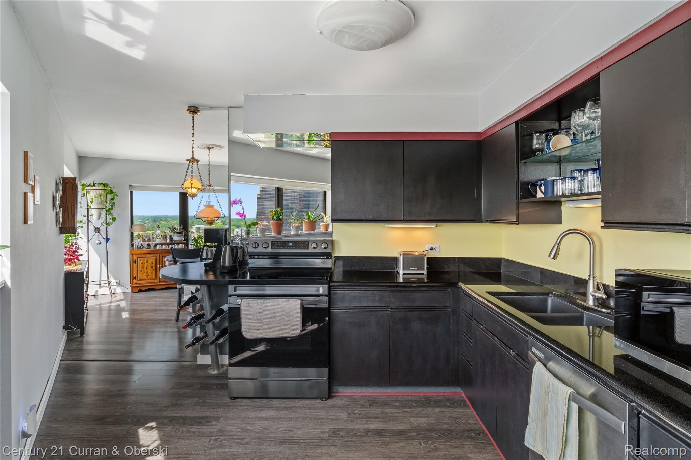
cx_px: 346
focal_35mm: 19
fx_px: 365
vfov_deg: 64.5
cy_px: 230
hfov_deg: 86.9
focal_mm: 12.4
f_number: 8
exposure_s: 1/4
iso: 500
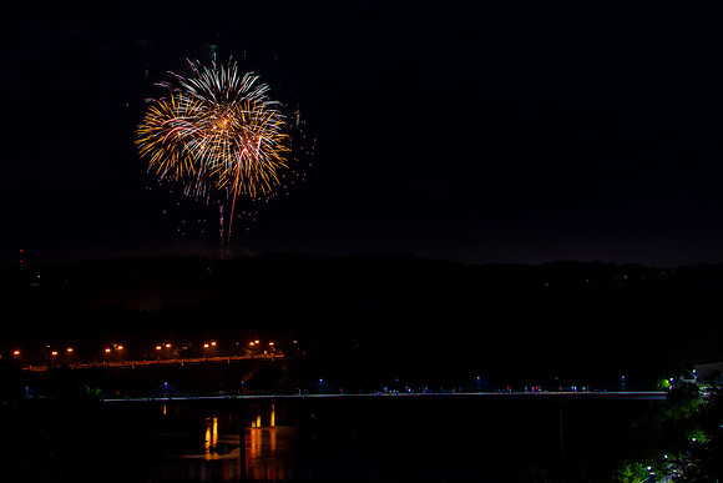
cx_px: 354
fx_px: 1710
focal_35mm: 85
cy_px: 136
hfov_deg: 23.9
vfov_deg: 16.0
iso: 125
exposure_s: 10
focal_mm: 35
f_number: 6.3
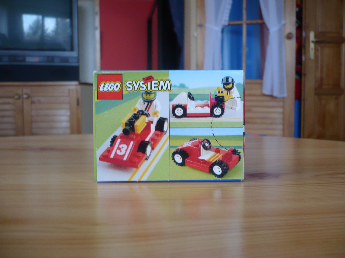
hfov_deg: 52.6
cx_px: 172
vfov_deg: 40.7
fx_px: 349
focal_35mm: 35
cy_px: 129
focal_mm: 5.8
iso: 100
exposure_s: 1/50
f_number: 2.8
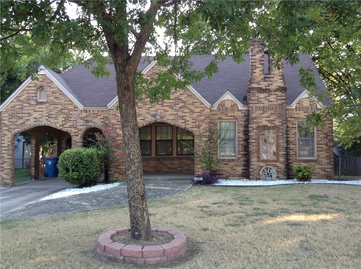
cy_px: 134
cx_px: 180
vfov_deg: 42.8
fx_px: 344
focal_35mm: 33
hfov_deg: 55.4
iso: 50
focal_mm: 3.3
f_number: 2.4
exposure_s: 1/100
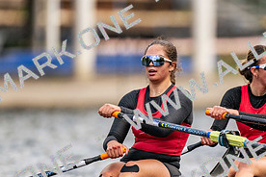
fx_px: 9324
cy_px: 133
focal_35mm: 1262
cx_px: 242
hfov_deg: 1.6
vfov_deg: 1.1
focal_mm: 600
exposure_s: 1/2500
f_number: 4
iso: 450
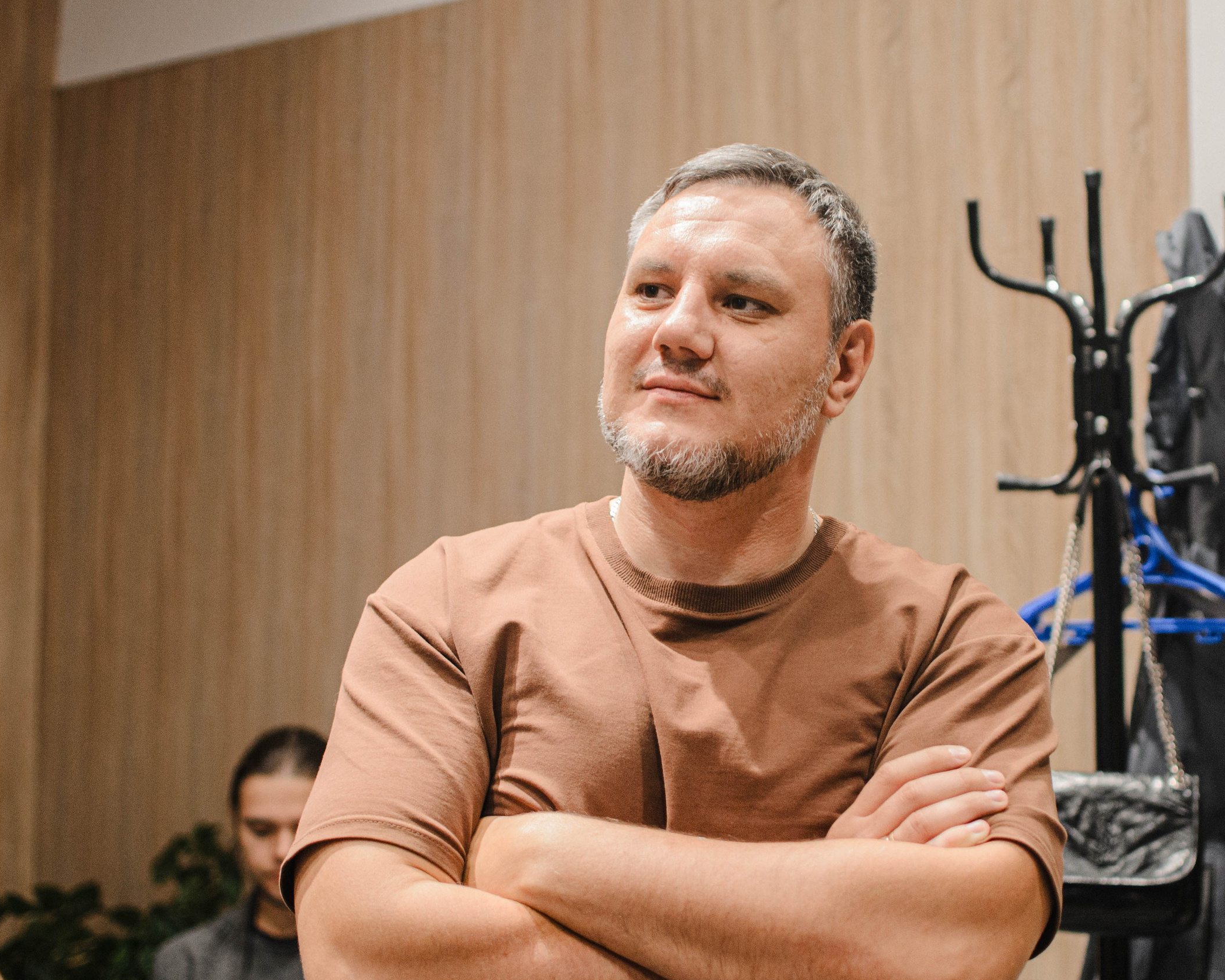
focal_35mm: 70
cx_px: 735
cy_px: 415
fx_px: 2538
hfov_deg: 27.1
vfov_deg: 21.8
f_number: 2.2
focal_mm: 35
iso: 800
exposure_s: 1/125
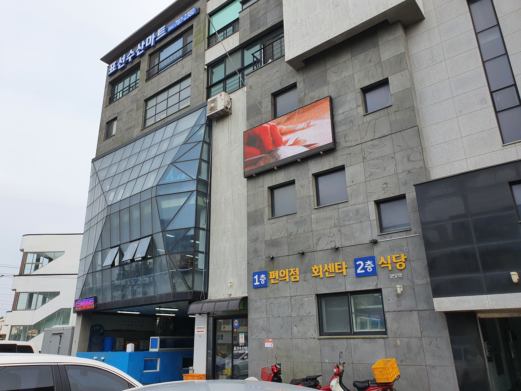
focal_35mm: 26
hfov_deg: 67.3
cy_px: 196
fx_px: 391
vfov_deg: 53.1
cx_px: 260
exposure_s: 1/626
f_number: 2.4
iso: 50
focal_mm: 4.32
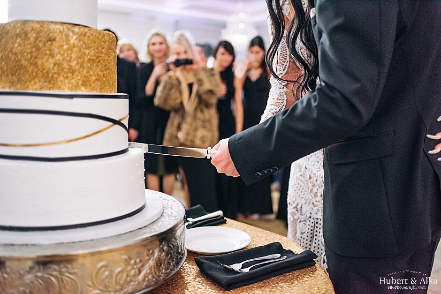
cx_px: 220
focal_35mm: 35
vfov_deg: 37.9
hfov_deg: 54.4
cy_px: 147
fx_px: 429
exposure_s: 1/125
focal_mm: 35
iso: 800
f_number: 1.8
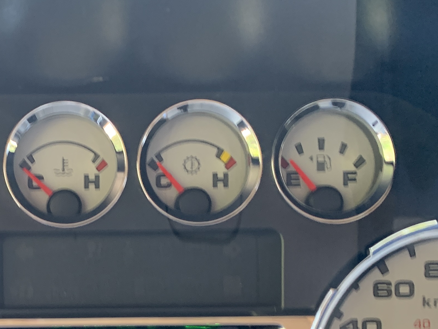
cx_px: 46
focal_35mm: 66
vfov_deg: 21.7
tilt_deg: -26.0
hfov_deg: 28.3
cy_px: 303
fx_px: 835
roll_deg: +1.4
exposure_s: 1/60
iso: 125
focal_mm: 4.25
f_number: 1.8
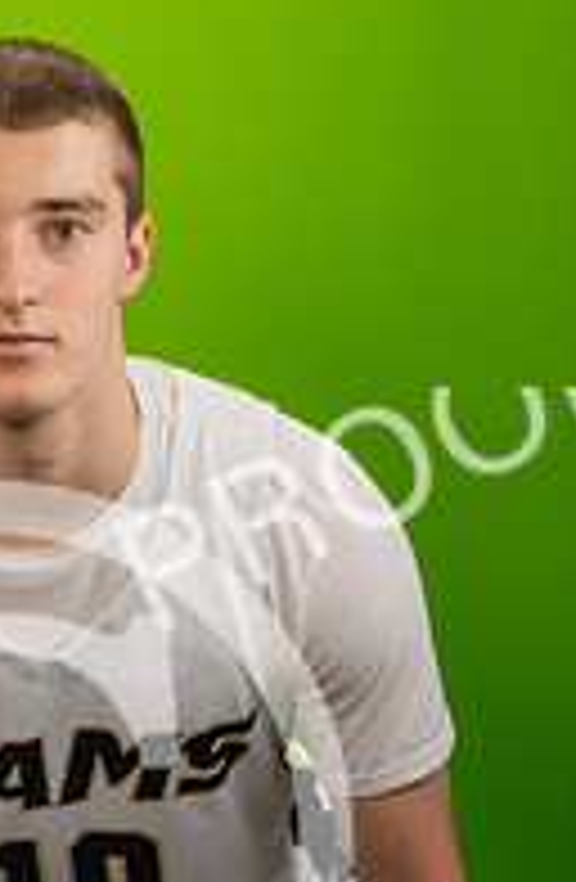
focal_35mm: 114
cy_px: 518
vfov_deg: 18.0
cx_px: 10
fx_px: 2775
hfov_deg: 11.7
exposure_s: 1/60
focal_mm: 24
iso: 800
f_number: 20
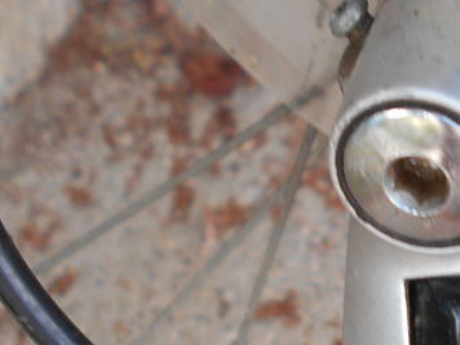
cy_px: 441
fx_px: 1050
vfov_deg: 17.6
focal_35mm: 79
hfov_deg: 22.9
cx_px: 540
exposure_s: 1/30
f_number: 3.2
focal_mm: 4.6
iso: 140
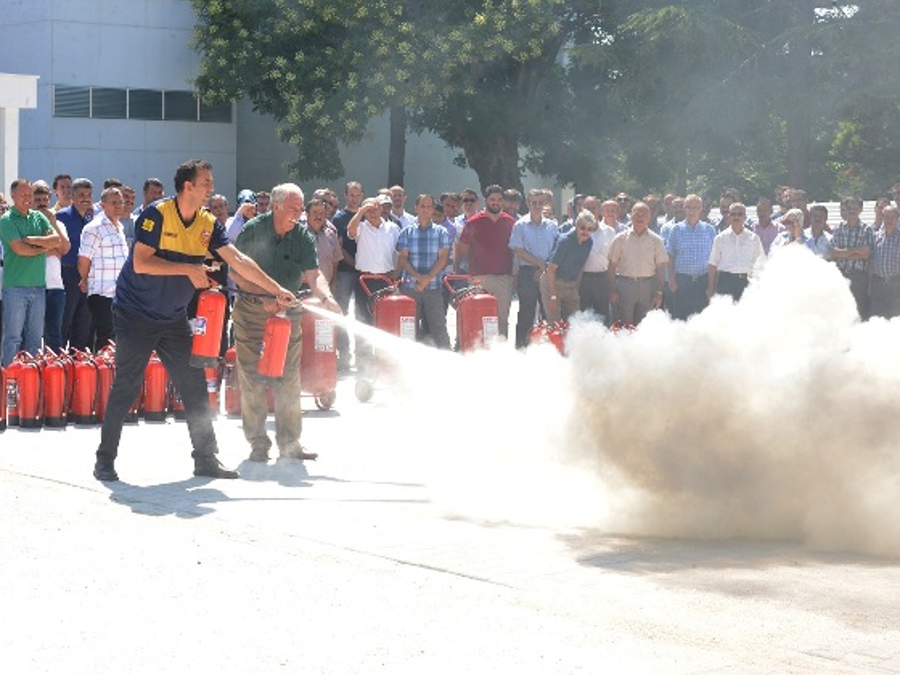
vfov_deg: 19.1
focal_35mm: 77
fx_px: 2002
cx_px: 505
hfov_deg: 25.3
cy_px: 333
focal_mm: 70
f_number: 16
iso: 800
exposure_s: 1/200
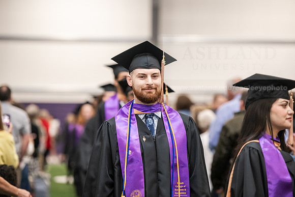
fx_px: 1229
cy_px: 98
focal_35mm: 150
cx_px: 148
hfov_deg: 13.7
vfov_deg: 9.2
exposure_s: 1/200
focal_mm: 150
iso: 2500
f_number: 3.2
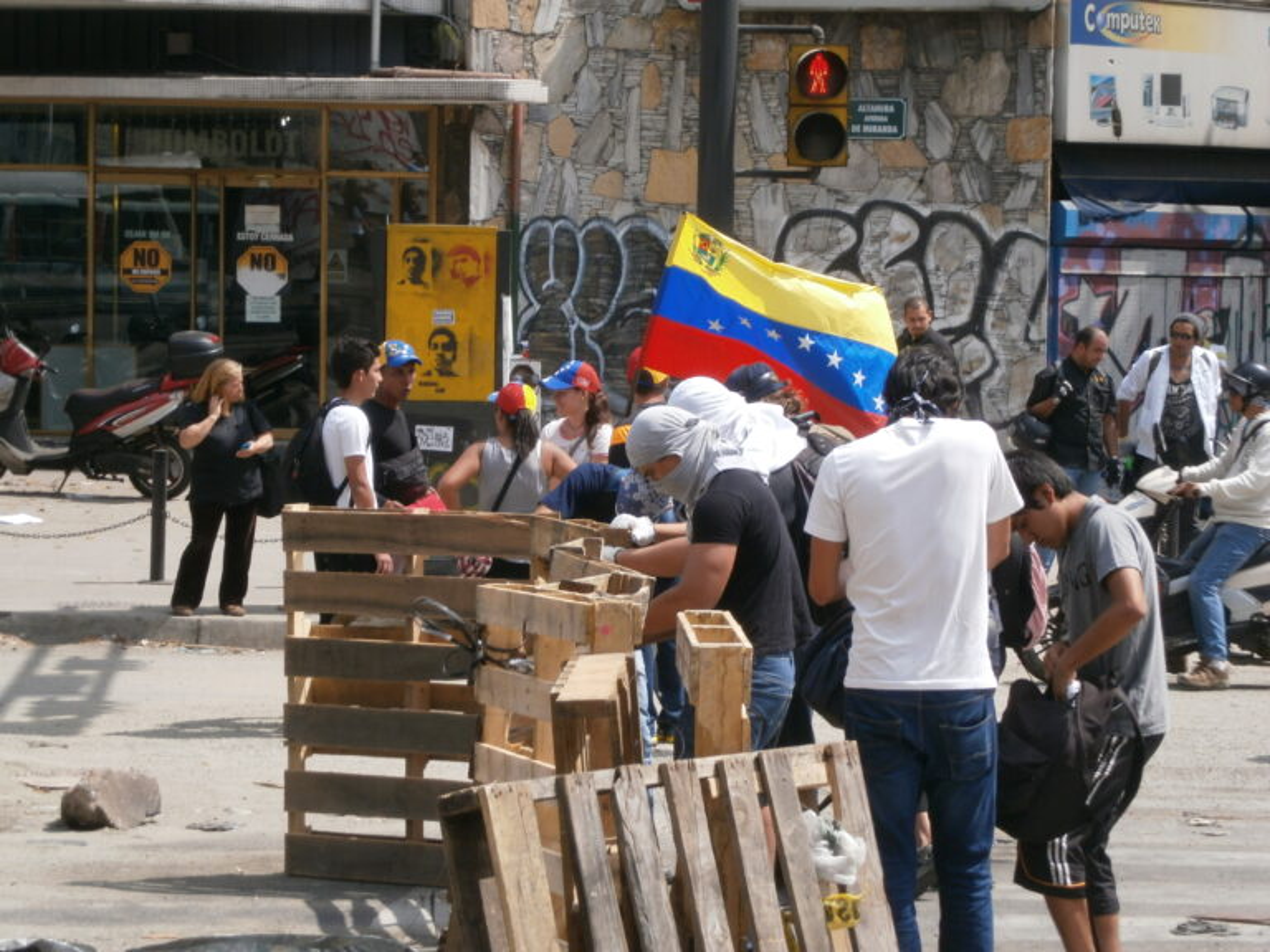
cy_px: 476
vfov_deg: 11.4
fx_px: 4769
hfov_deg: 15.2
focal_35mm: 130
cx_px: 635
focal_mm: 23.5
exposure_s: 1/200
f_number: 6.5
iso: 80
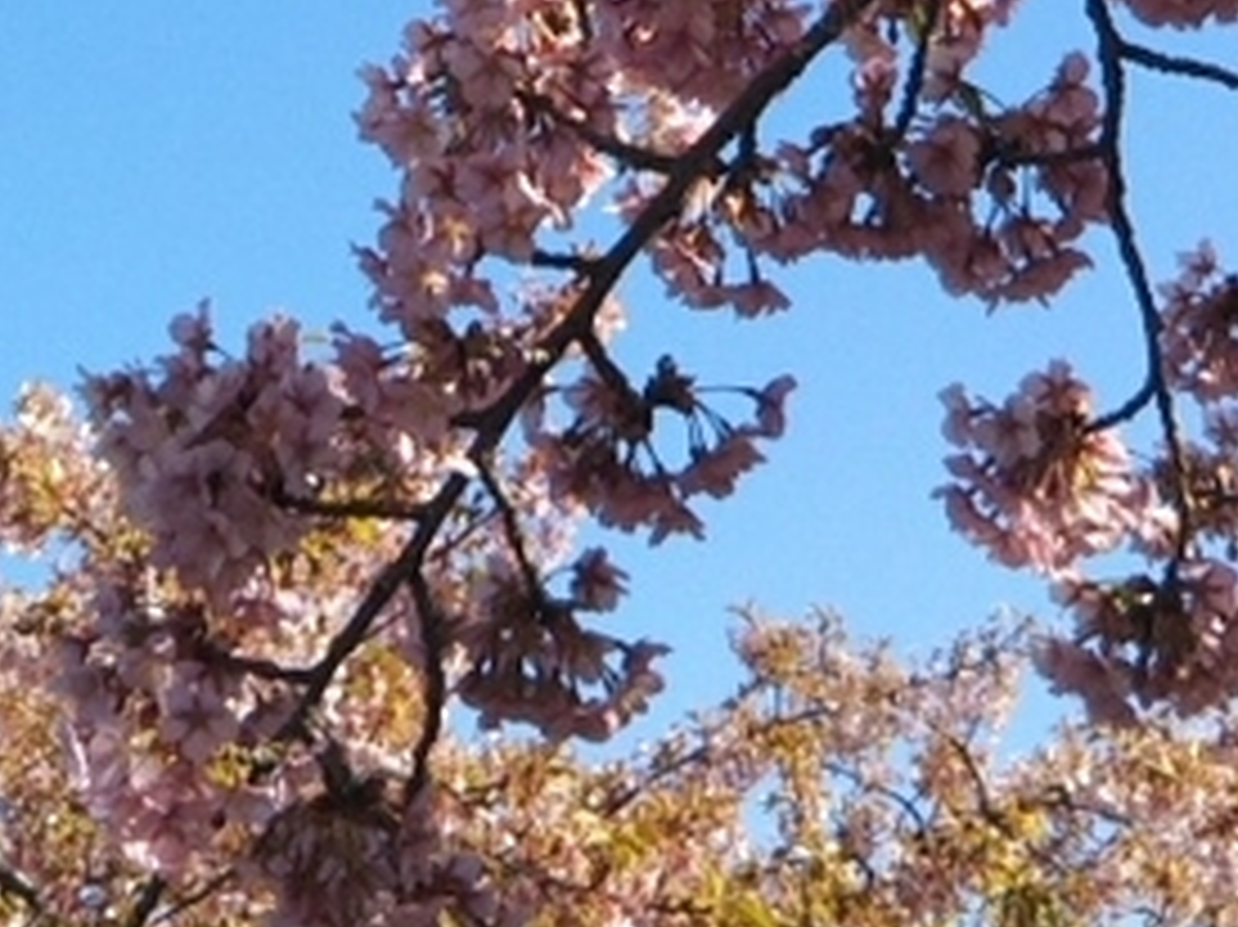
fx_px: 4683
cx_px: 540
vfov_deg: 10.3
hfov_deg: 15.1
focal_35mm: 131
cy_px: -1012
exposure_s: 1/712
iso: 25
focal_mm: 4
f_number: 2.2
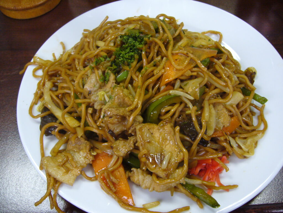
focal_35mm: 35
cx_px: 142
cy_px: 106
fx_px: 286
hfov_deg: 52.6
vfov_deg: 40.7
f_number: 2.8
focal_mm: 5.8
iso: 200
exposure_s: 1/8
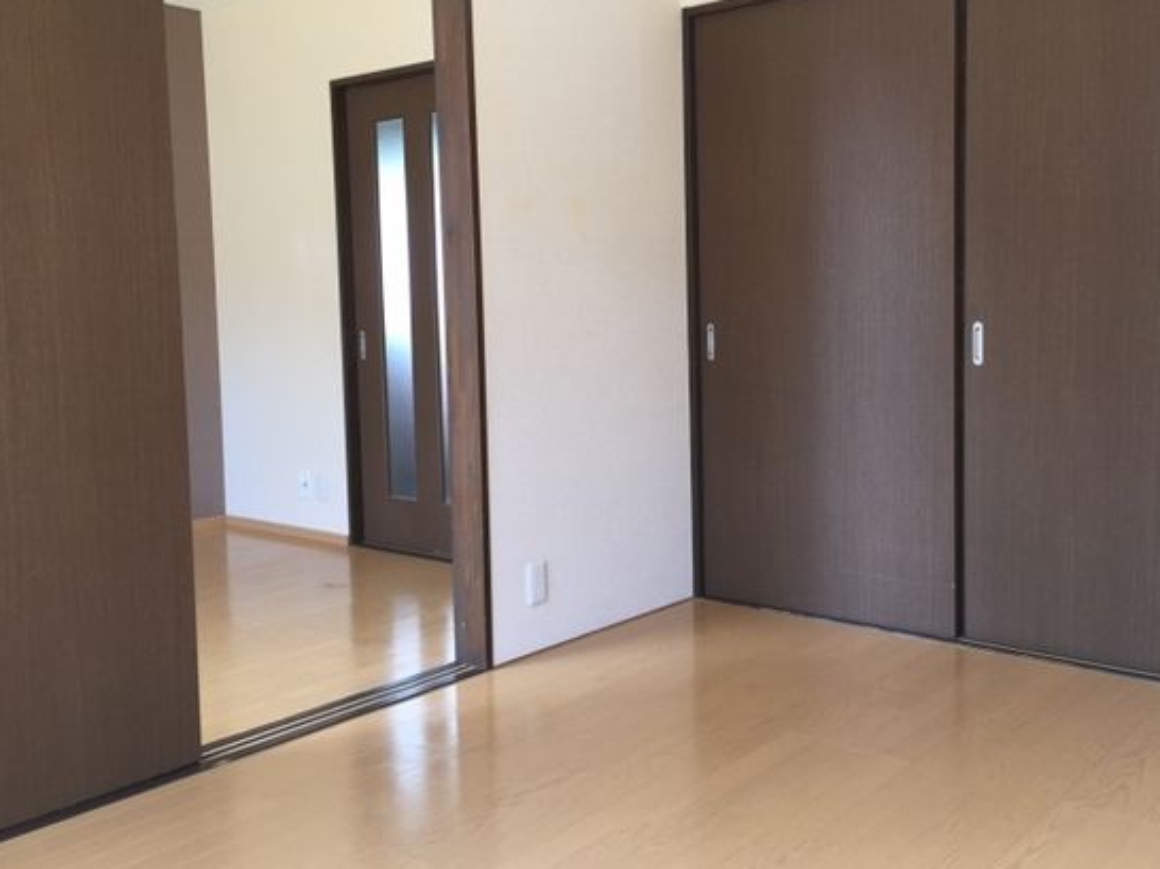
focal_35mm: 34
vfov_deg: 41.7
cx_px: 637
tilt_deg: -4.9
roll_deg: +0.6
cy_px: 402
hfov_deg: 53.9
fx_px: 1139
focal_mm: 4.15
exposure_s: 1/60
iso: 32
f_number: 2.2
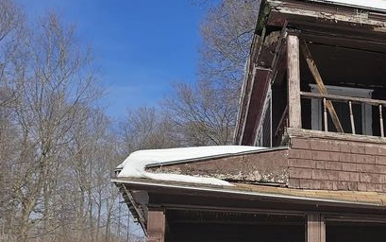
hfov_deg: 30.0
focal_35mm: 61
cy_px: 218
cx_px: 427
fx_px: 642
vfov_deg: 20.9
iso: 12
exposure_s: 1/1686
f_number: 1.7
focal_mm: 6.3
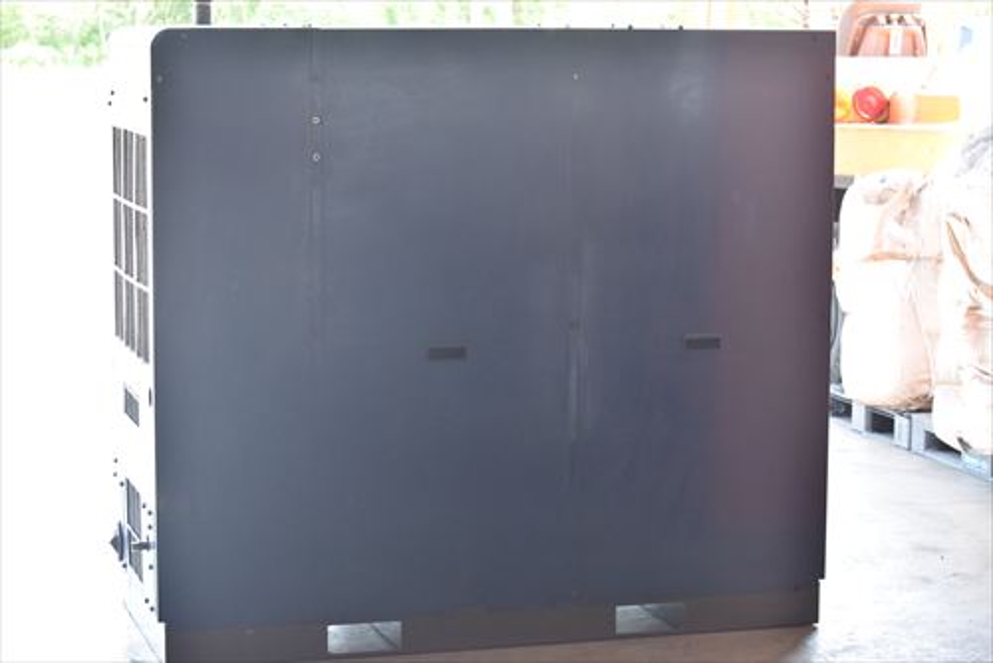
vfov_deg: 16.6
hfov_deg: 24.6
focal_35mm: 82
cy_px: 332
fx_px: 2277
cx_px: 496
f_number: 6.3
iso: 1250
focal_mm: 55
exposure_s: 1/80
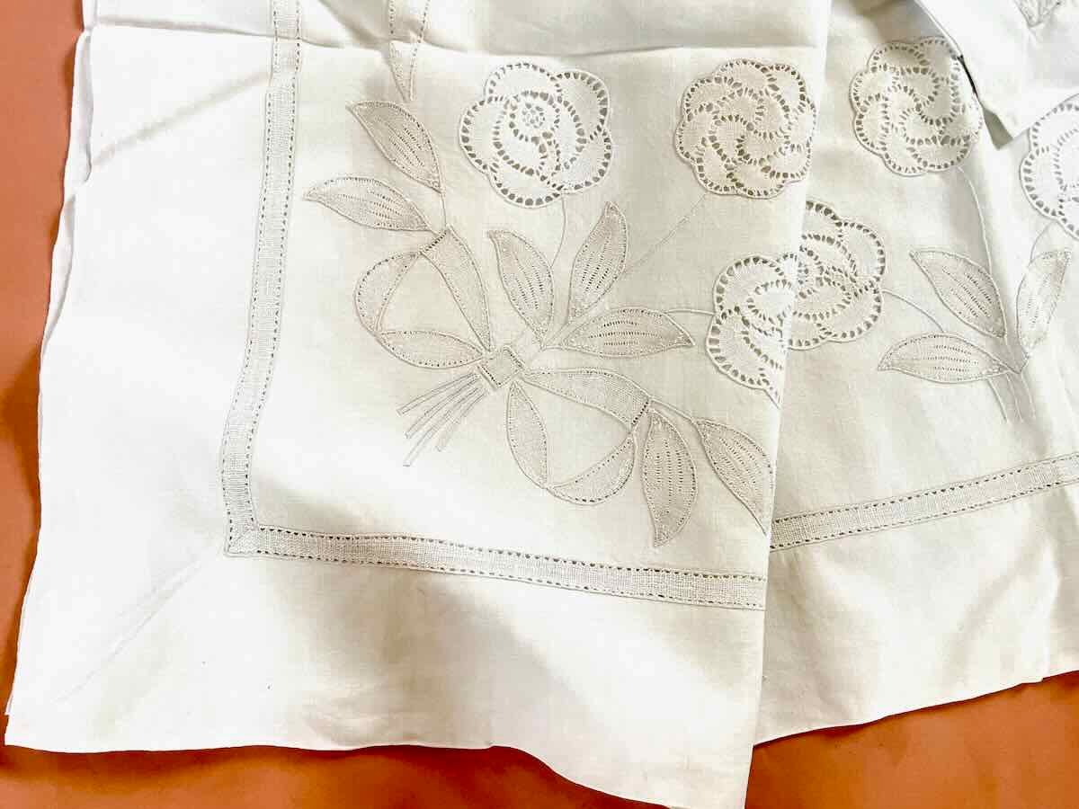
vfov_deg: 53.1
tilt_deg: -81.6
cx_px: 540
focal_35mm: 26
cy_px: 404
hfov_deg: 67.3
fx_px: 810
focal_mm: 4.2
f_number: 1.6
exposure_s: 1/121
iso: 64
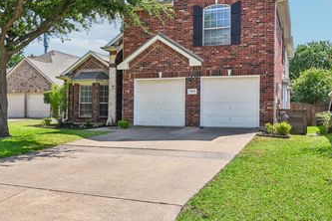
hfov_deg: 53.1
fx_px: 332
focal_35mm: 36
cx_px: 166
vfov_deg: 36.4
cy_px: 68
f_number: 8
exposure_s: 1/1000
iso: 400
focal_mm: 24
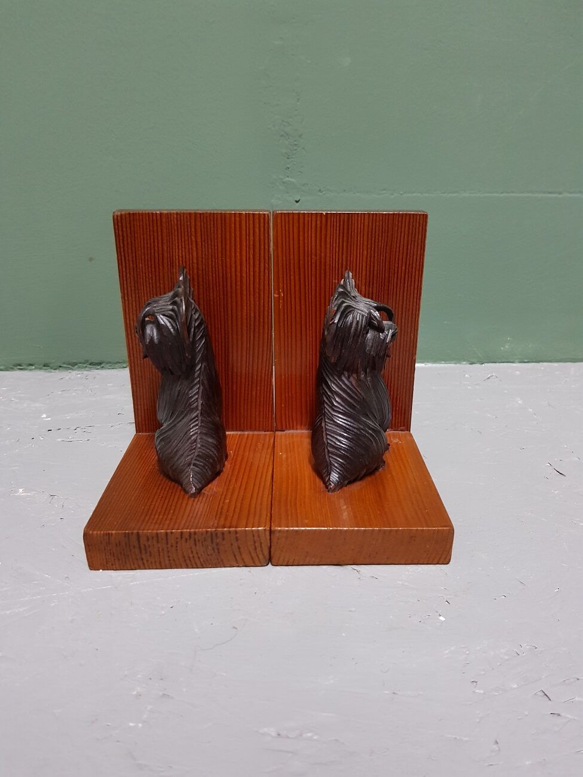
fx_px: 584
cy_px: 388
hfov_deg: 53.1
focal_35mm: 26
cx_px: 292
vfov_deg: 67.3
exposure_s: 1/10
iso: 250
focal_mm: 4.2
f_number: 1.7
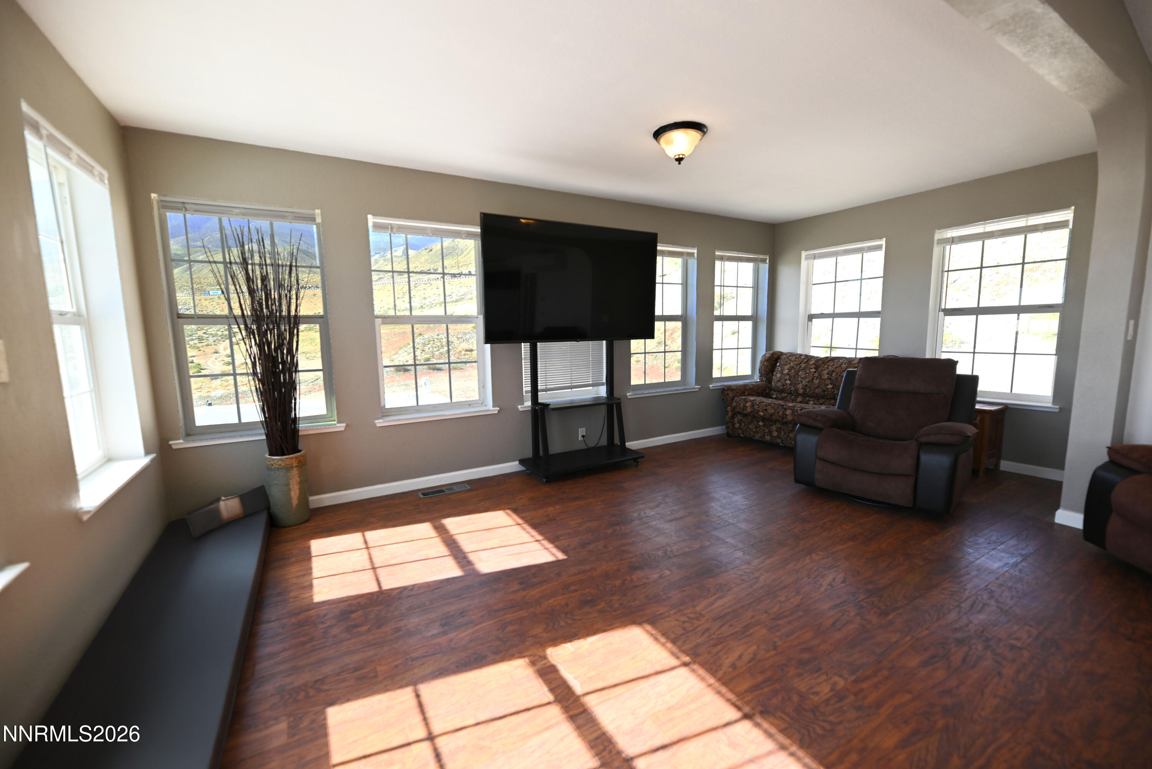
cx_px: 576
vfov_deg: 81.2
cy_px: 384
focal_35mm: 14
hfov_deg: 104.2
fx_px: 448
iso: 100
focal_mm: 14
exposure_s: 1/200
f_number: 3.2
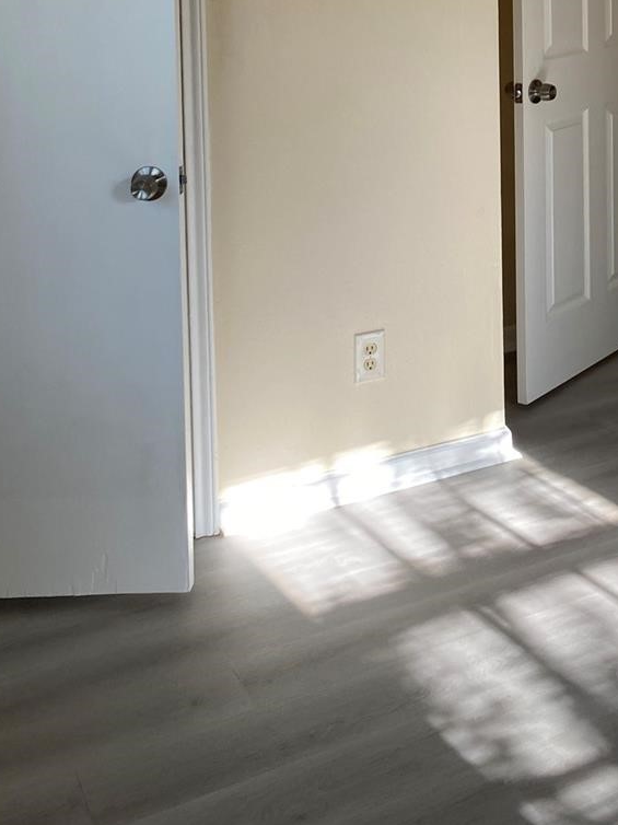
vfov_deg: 33.1
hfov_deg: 26.3
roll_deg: +0.6
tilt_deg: -1.4
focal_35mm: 53
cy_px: -3
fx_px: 1262
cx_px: 598
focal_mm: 4.25
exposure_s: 1/121
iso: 40
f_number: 1.8
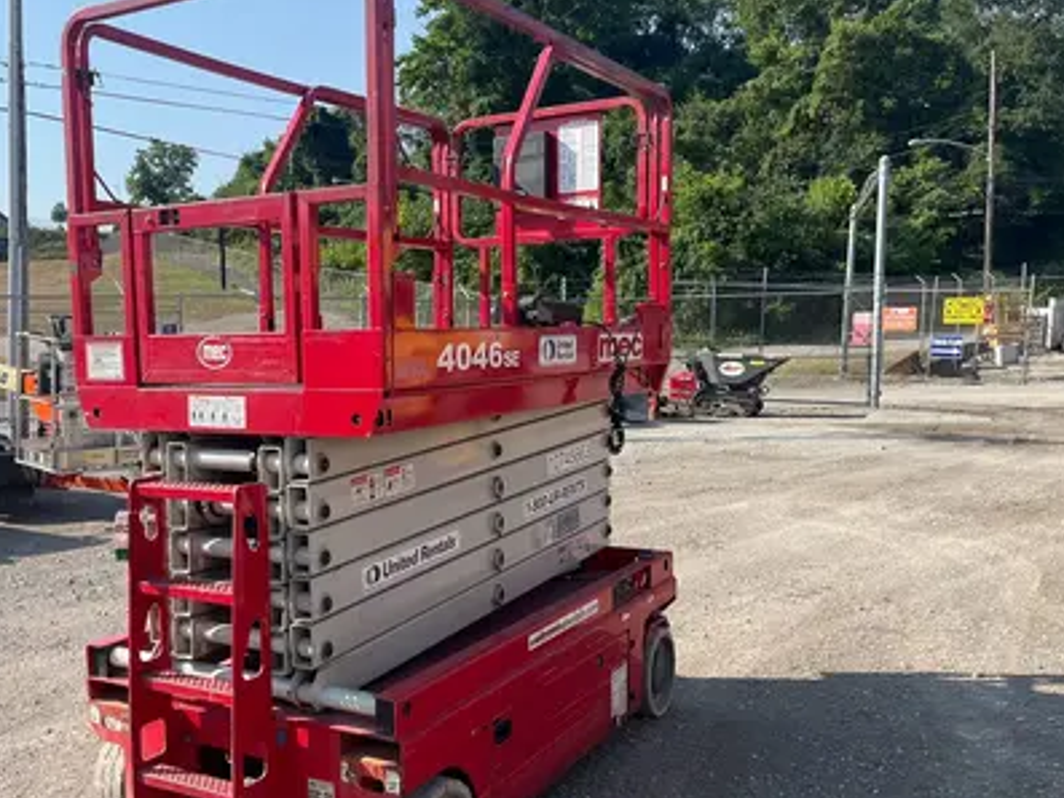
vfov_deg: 39.6
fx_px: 1107
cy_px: 459
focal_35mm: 36
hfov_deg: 50.6
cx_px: 370
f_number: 1.6
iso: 50
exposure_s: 1/2410
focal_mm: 5.1
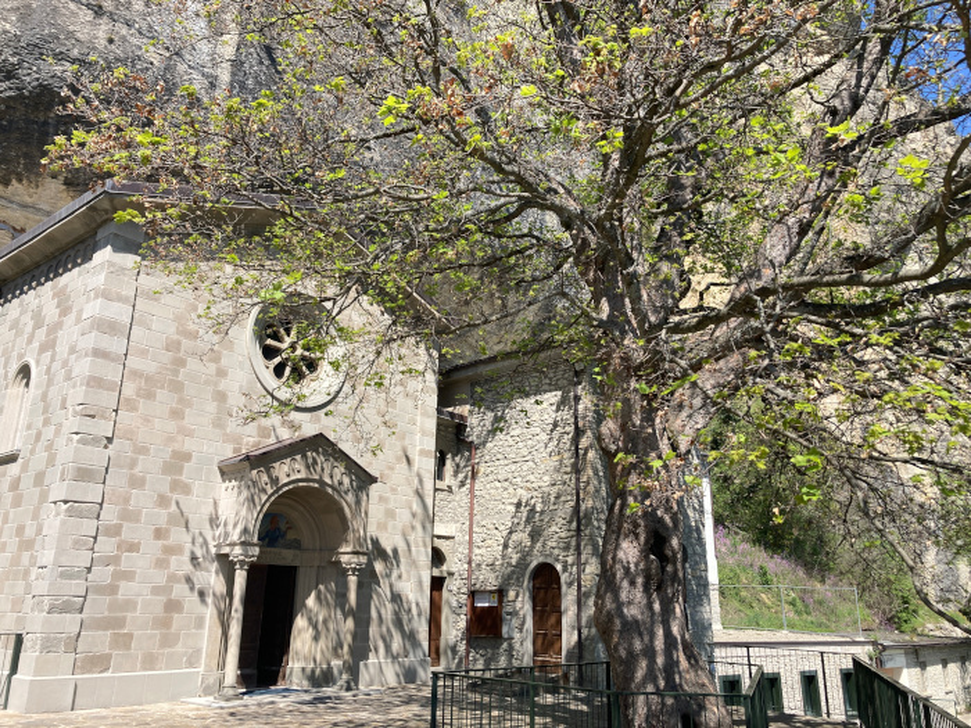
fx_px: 785
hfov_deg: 63.4
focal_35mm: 28
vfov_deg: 49.7
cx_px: 486
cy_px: 364
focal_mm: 3.99
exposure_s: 1/1372
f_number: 1.8
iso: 20
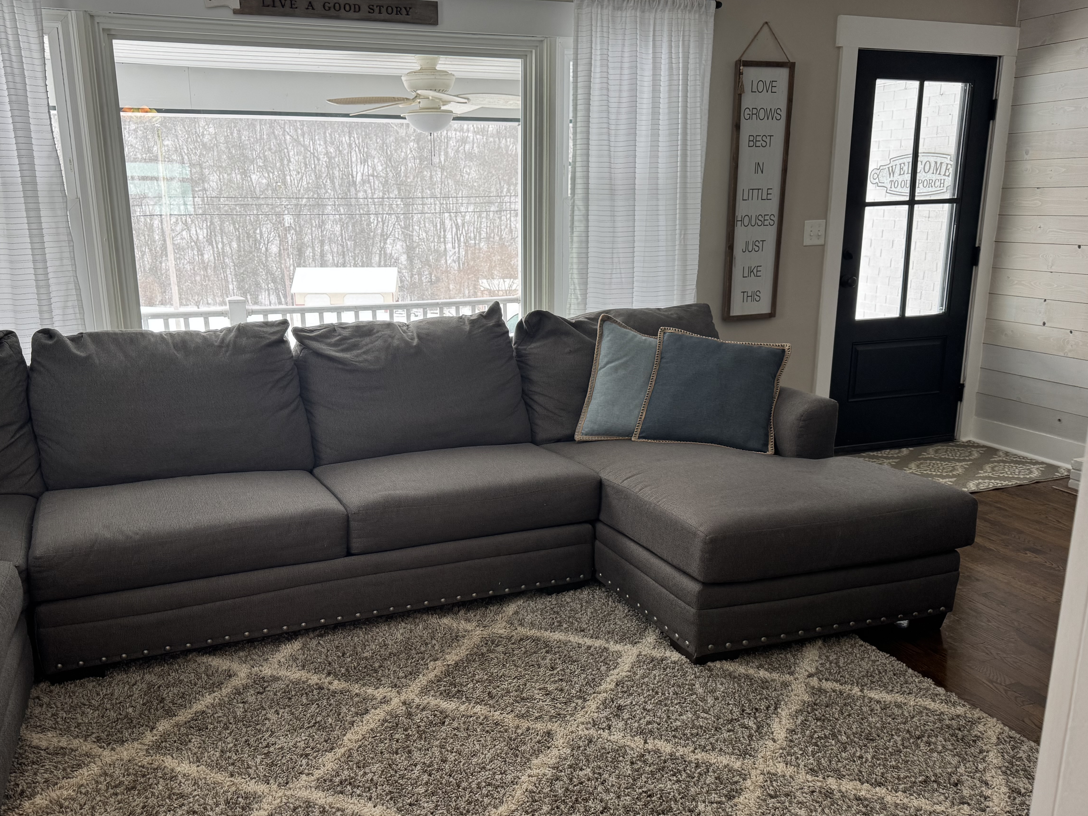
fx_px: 943
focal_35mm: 30
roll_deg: +0.7
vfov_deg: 46.7
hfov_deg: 59.9
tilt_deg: -15.5
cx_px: 508
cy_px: 447
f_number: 1.78
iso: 64
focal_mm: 6.76
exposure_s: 1/120
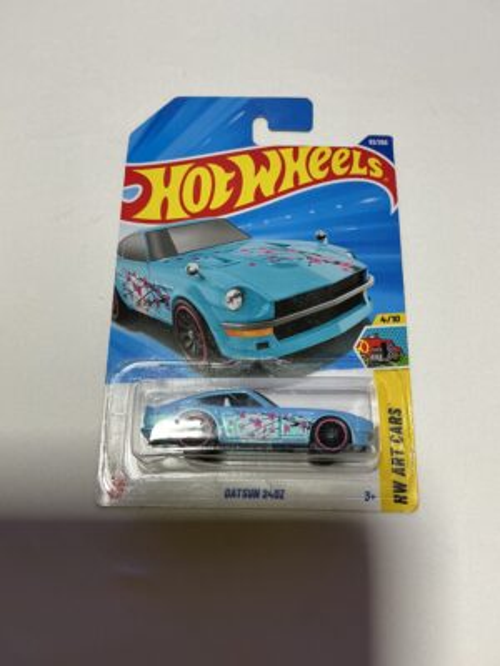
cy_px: 333
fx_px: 559
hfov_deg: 48.2
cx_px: 250
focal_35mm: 29
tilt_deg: -69.4
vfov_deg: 61.7
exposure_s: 1/60
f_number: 1.8
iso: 100
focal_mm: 3
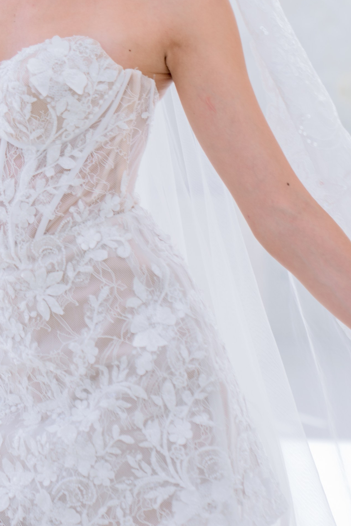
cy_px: 62
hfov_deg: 9.1
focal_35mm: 150
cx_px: 51
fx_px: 2193
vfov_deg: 13.6
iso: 100
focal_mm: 70
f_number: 2.8
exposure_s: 1/400
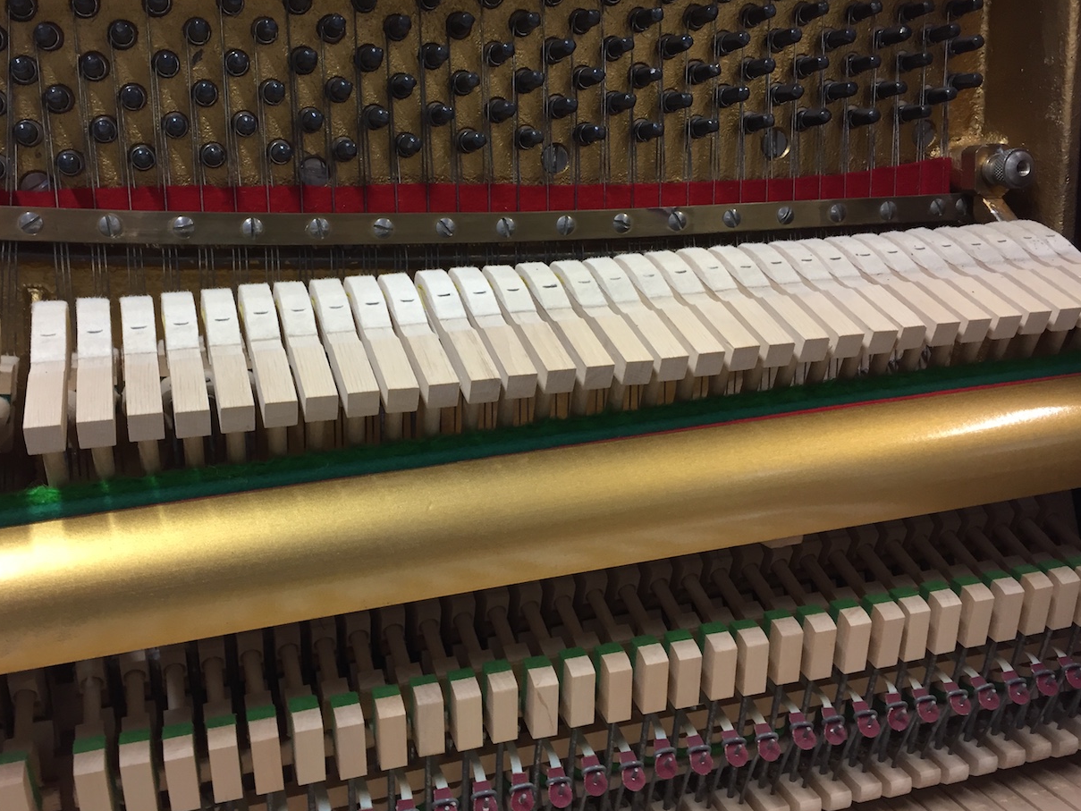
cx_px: 472
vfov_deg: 41.8
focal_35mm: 34
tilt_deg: -14.5
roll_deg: +2.4
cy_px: 365
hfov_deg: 53.8
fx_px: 1062
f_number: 2.2
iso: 80
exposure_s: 1/33
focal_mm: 4.15
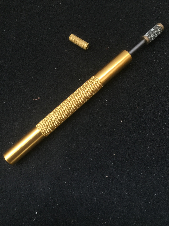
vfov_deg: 61.7
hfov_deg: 48.2
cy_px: 113
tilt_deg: -78.1
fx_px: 189
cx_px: 84
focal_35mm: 29
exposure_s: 1/17
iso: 125
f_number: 2.2
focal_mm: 4.15
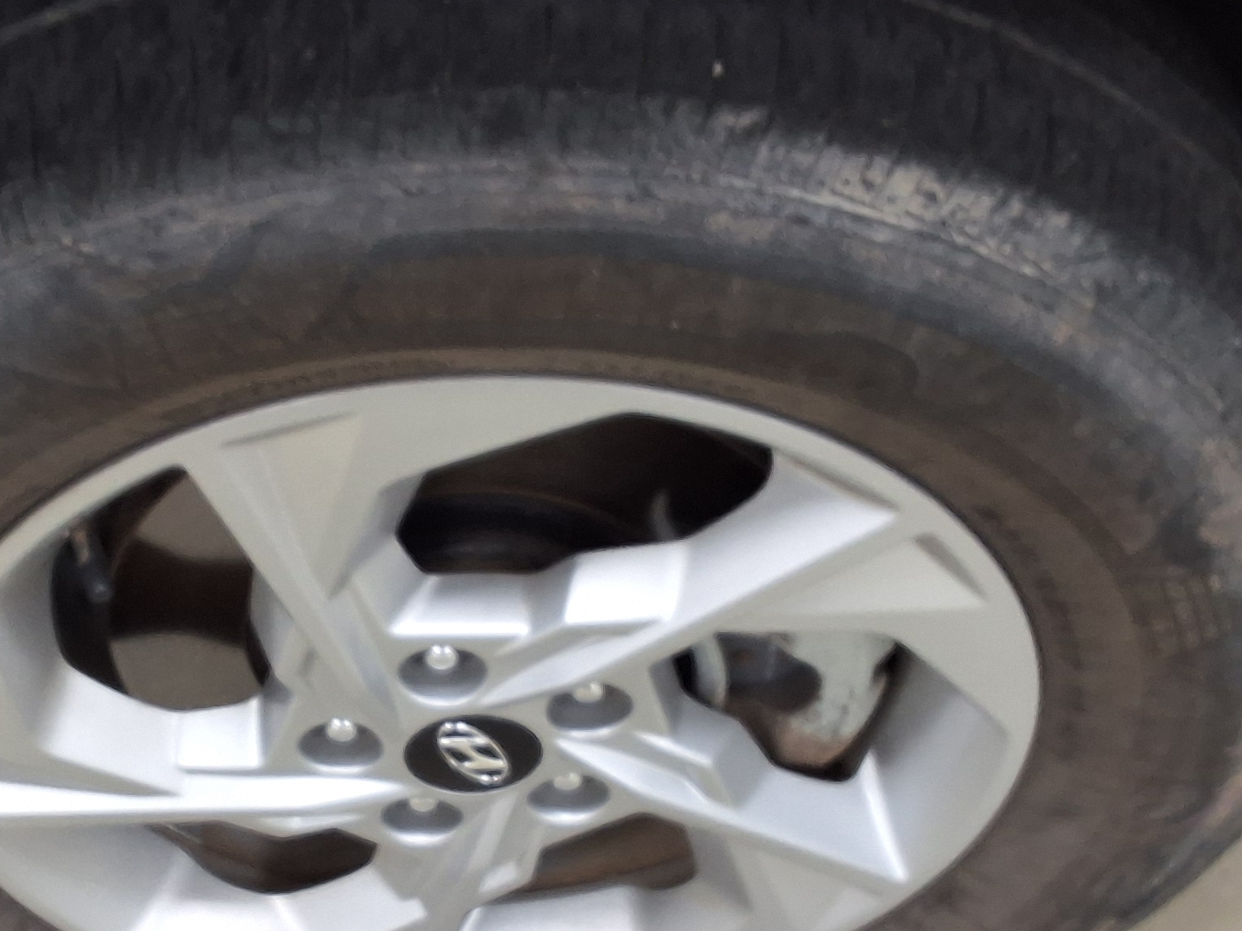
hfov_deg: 32.5
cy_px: 740
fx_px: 2117
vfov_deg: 24.4
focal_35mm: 59
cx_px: 427
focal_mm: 2.91
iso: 100
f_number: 1.9
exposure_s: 1/40
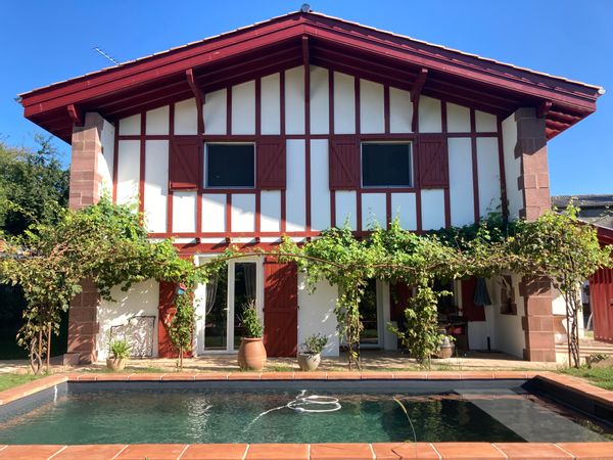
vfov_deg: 49.7
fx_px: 496
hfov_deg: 63.4
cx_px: 306
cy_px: 230
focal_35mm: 28
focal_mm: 3.99
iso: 20
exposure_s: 1/842
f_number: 1.8
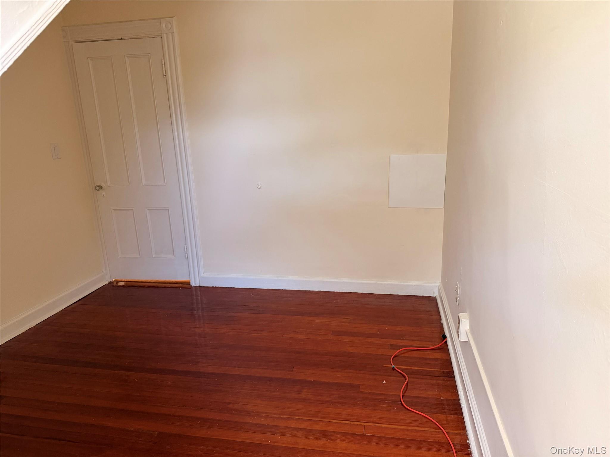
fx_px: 423
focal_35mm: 24
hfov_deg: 71.6
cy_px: 228
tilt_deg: -15.5
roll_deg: +3.1
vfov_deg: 56.8
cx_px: 305
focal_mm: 6.76
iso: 320
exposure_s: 1/60
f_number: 1.78
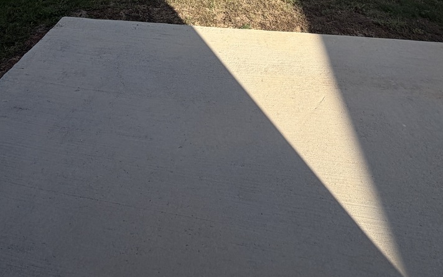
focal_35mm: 30
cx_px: 187
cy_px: -138
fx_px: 362
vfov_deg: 28.1
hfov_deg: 62.6
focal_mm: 2.22
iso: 20
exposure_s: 1/841
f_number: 2.2
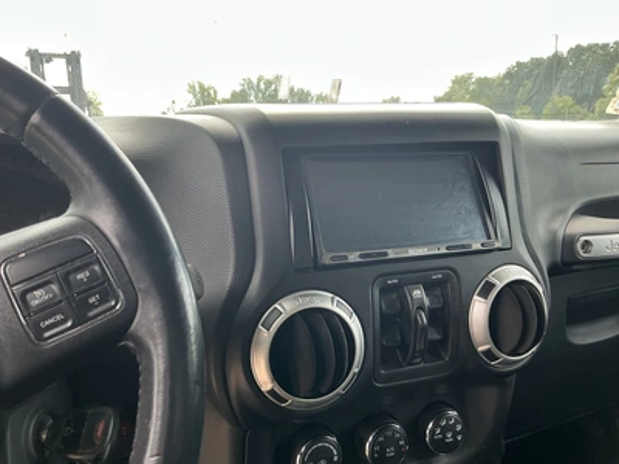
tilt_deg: -7.1
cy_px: 232
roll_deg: +2.3
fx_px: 501
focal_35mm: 28
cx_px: 310
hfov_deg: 63.4
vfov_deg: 49.7
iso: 20
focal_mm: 3
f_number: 1.8
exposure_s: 1/122
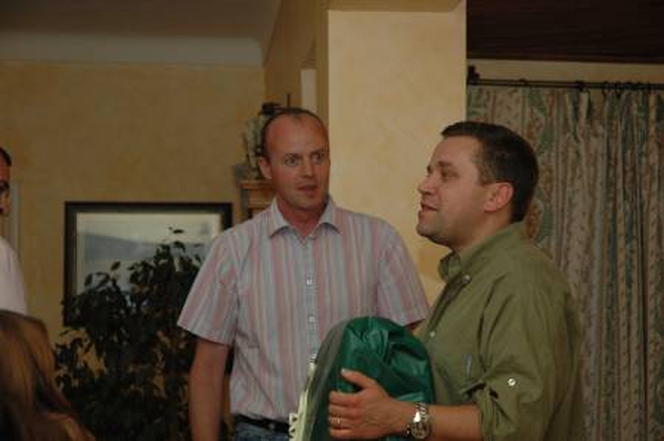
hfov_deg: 19.5
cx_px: 332
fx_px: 1935
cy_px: 220
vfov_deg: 13.0
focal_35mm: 105
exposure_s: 1/60
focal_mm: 70
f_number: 5.6
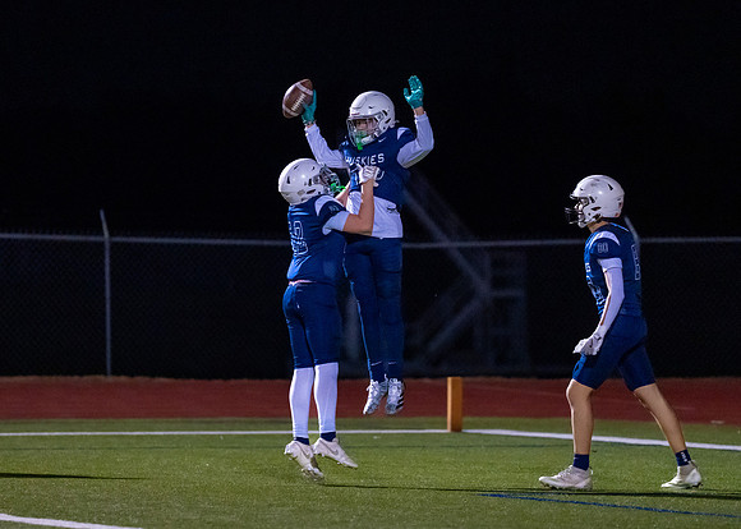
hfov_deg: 6.3
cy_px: 278
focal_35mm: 322
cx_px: 333
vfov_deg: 4.5
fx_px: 6773
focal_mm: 200
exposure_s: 1/800
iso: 5000
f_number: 2.8
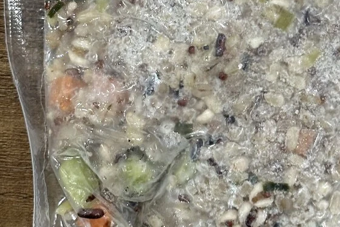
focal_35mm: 129
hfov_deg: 15.8
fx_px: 1219
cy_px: 35
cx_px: 252
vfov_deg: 10.6
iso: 160
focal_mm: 6.86
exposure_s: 1/60
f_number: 1.78
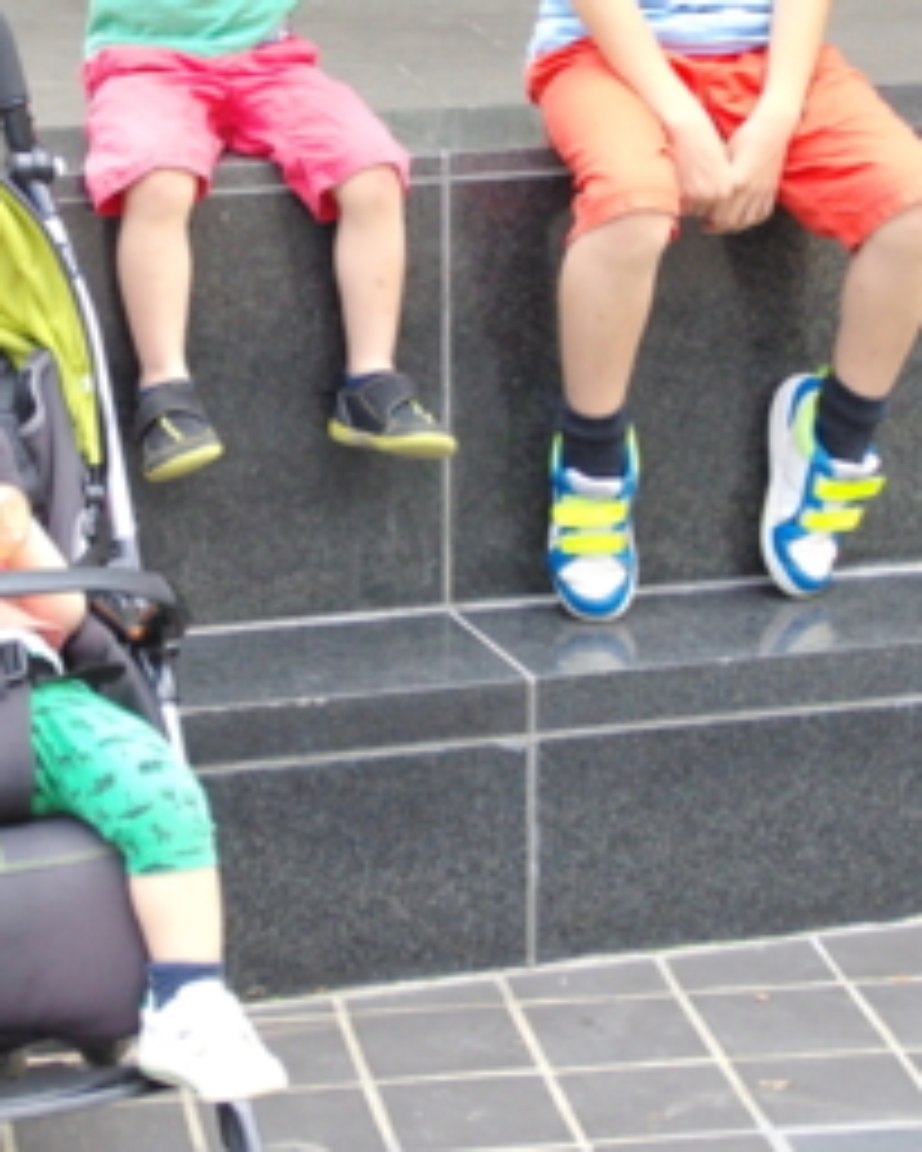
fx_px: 3750
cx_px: 299
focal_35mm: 110
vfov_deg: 17.4
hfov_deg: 14.0
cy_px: 392
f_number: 6.7
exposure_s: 1/500
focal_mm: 40
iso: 1600
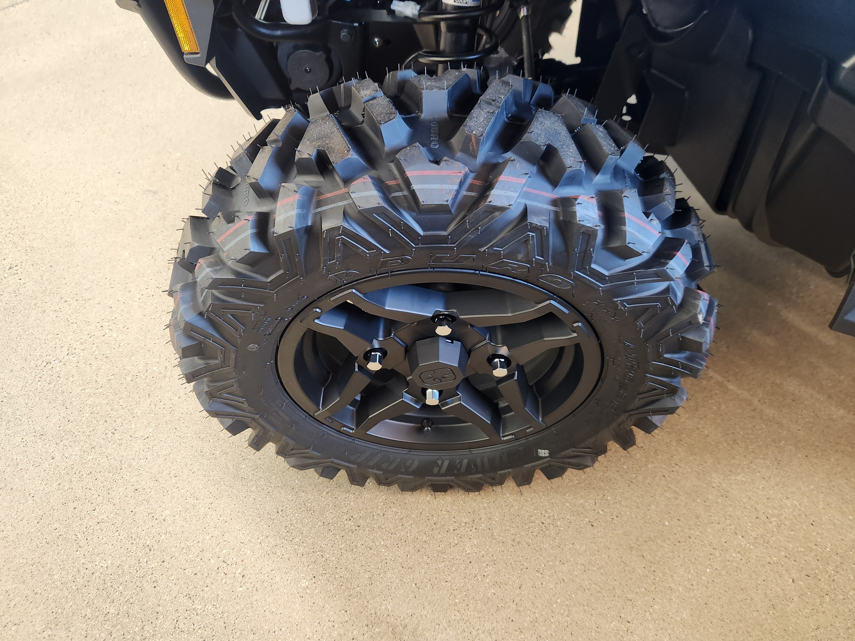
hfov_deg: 73.9
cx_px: 428
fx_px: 568
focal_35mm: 23
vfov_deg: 58.9
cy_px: 320
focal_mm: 5.4
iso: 320
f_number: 1.8
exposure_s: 1/120
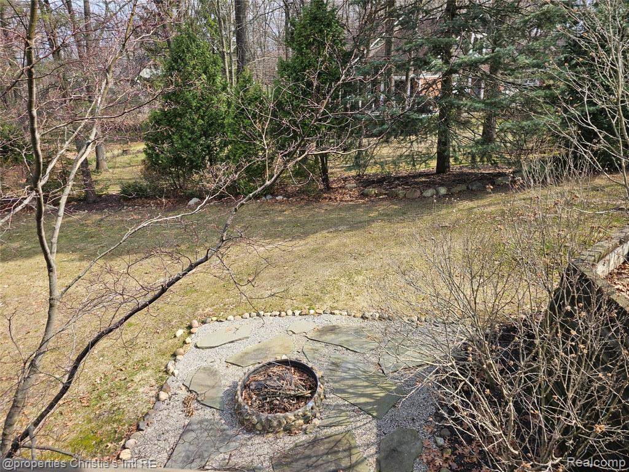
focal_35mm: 23
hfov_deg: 73.9
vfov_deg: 58.9
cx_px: 314
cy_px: 236
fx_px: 418
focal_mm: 6.3
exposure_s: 1/180
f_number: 1.7
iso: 12
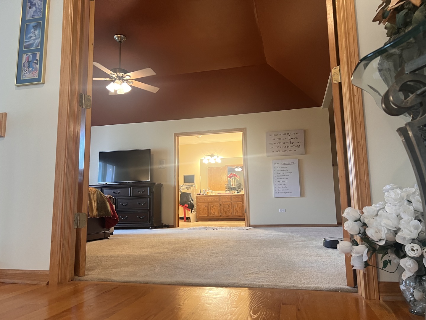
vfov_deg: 53.1
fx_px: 320
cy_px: 160
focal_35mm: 26
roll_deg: +1.3
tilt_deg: +8.0
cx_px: 213
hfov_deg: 67.3
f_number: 1.5
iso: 125
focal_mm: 5.7
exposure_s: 1/60
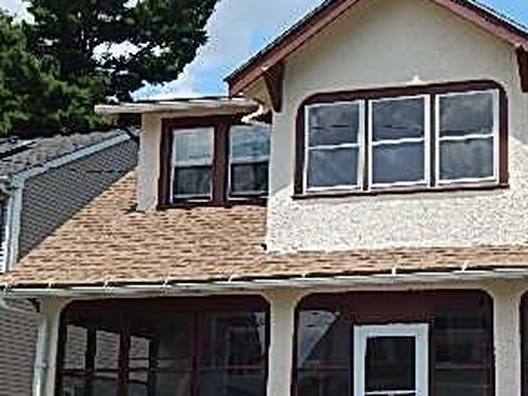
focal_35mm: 77
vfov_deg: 19.1
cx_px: 406
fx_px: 1174
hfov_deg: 25.0
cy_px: 254
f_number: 6.7
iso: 125
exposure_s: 1/500
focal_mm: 6.1
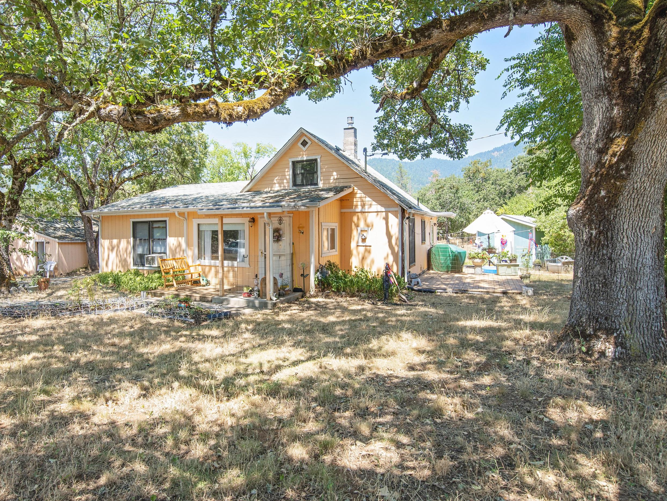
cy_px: 239
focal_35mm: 21
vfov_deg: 63.4
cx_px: 278
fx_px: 405
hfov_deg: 78.4
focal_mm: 18
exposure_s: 1/100
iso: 400
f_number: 9
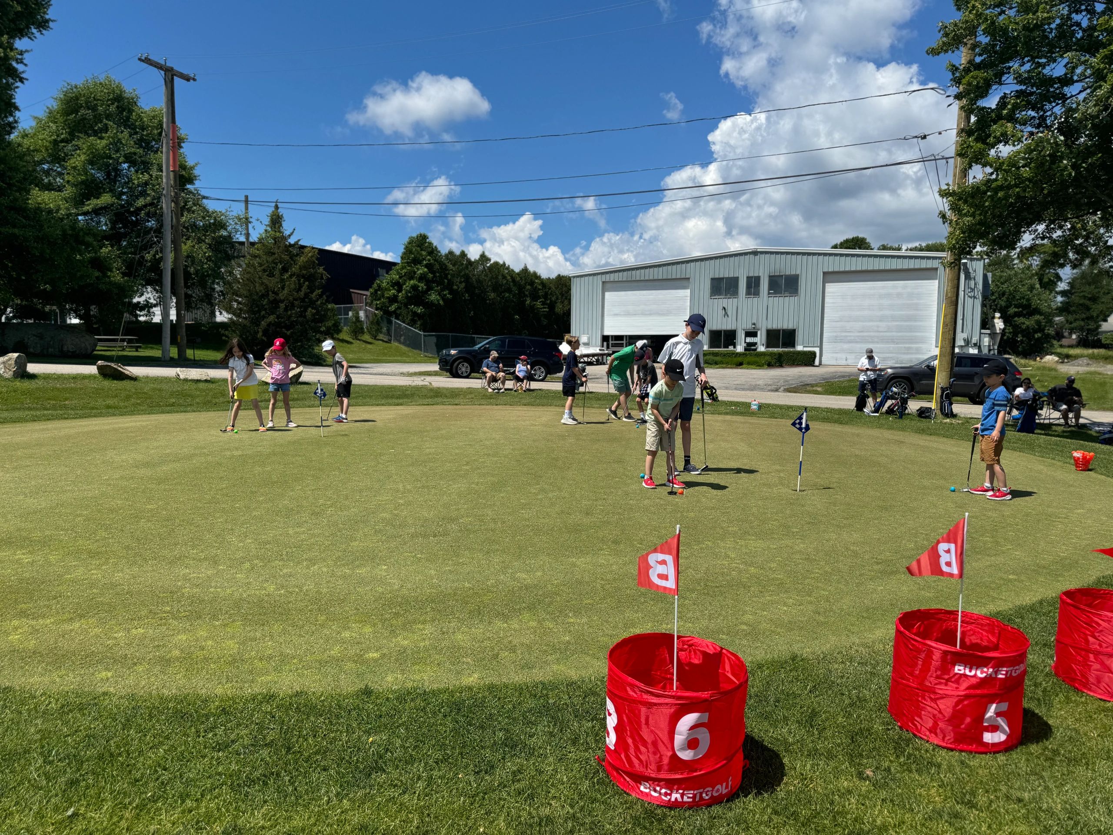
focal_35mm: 24
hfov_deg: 71.6
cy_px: 418
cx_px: 556
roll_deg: -0.4
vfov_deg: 56.8
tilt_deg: -4.5
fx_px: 772
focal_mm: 6.76
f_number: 1.78
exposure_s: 1/6410
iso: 80
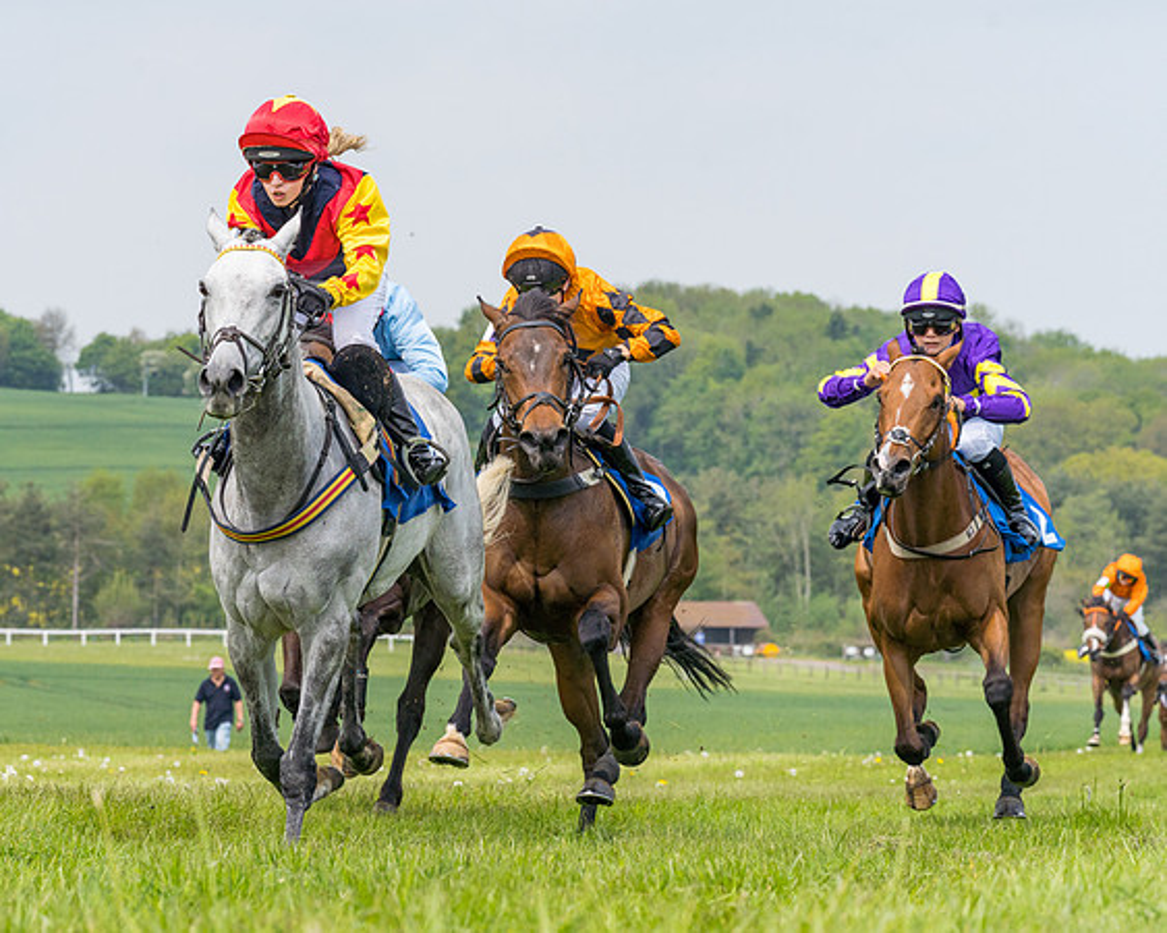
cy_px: 383
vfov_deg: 8.6
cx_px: 388
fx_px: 6184
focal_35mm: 179
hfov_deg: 10.8
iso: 400
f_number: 9
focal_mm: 135
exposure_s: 1/2000
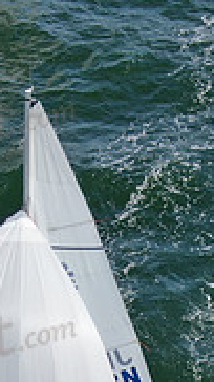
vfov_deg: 12.6
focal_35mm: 167
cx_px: 199
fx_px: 1689
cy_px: 452
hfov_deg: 7.2
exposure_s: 1/640
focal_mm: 8.6
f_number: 3.8
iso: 100
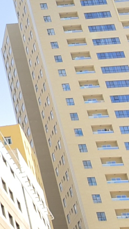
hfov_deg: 9.1
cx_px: -251
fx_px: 664
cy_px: -113
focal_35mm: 109
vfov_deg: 17.6
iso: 160
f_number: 2.8
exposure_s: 1/1250
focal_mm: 14
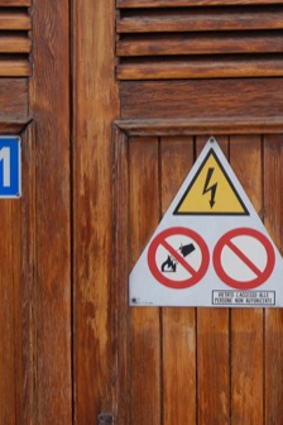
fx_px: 1144
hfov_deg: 14.0
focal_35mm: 97
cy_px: 173
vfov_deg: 21.0
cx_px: 259
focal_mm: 34
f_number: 6.3
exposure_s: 1/160
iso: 400
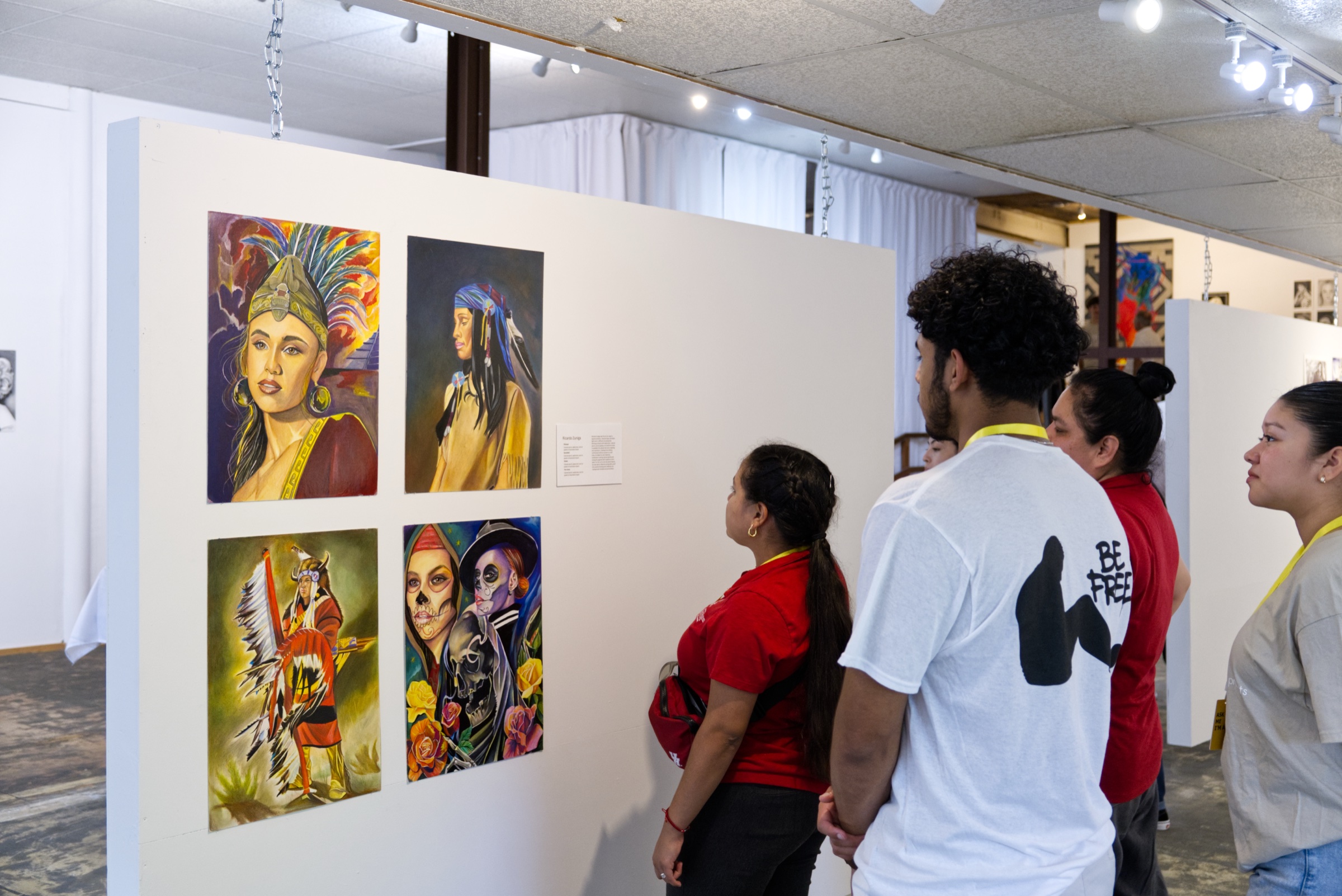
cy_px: 448
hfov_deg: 50.7
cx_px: 671
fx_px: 1417
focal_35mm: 38
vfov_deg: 35.1
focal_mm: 25.4
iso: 1000
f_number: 3.2
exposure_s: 1/100
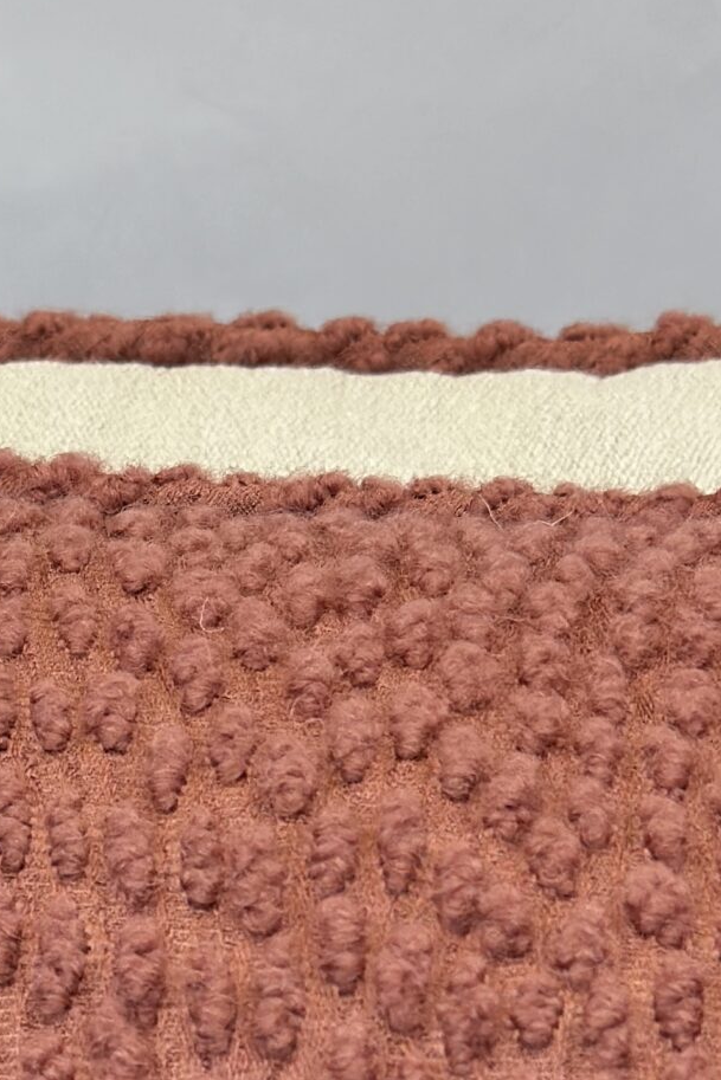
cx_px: -111
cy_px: 1403
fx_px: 4204
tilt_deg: -12.6
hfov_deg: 9.7
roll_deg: +3.5
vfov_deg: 14.1
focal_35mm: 140
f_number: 1.78
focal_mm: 6.86
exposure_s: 1/210
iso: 80
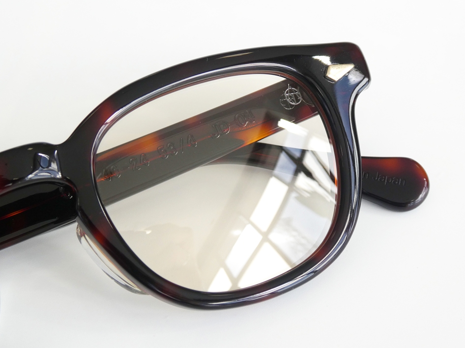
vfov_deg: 19.9
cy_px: 164
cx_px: 238
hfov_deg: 26.3
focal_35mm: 74
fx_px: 994
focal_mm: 12.5
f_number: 4.5
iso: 80
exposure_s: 1/200
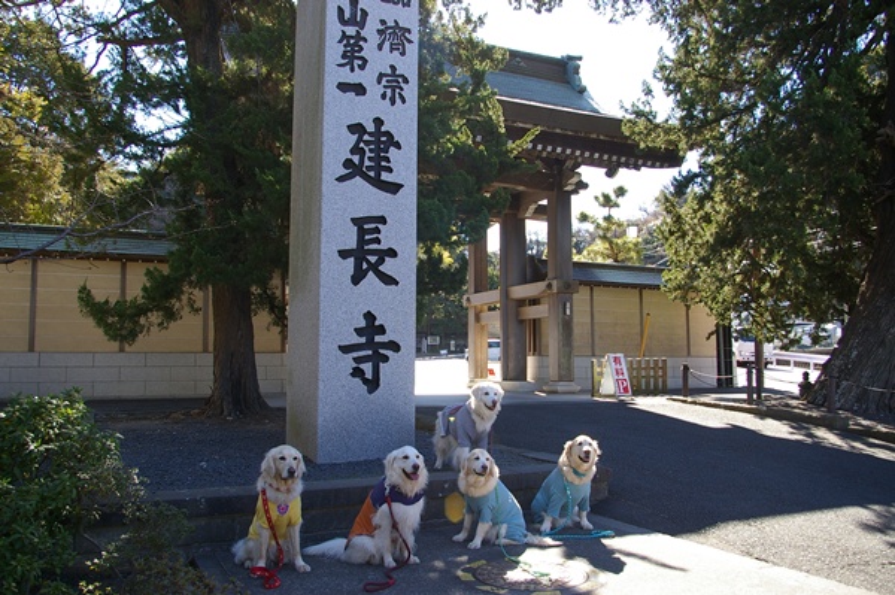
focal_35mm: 30
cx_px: 448
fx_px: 745
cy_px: 298
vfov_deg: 43.5
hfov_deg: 62.0
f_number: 6.7
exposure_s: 1/125
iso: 200
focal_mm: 20
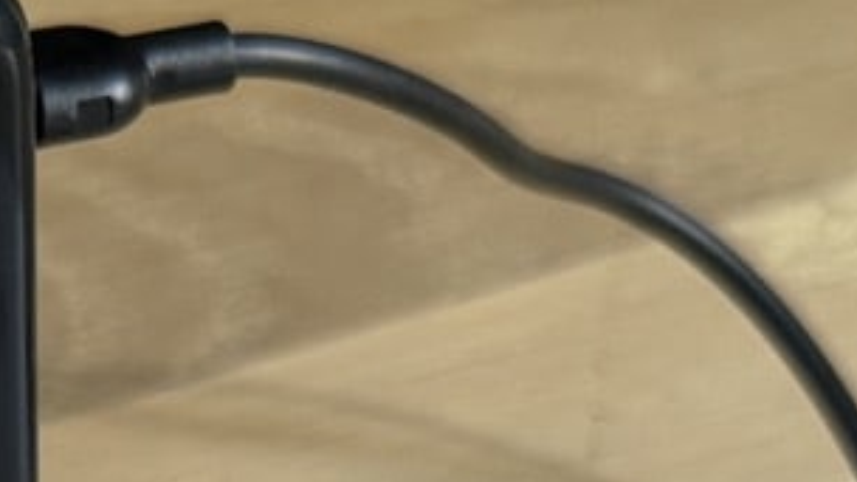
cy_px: 1154
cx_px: 149
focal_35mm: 129
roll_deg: -1.1
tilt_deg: -42.6
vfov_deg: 8.6
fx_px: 2931
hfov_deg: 16.5
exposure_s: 1/55
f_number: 1.78
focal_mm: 6.76
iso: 250
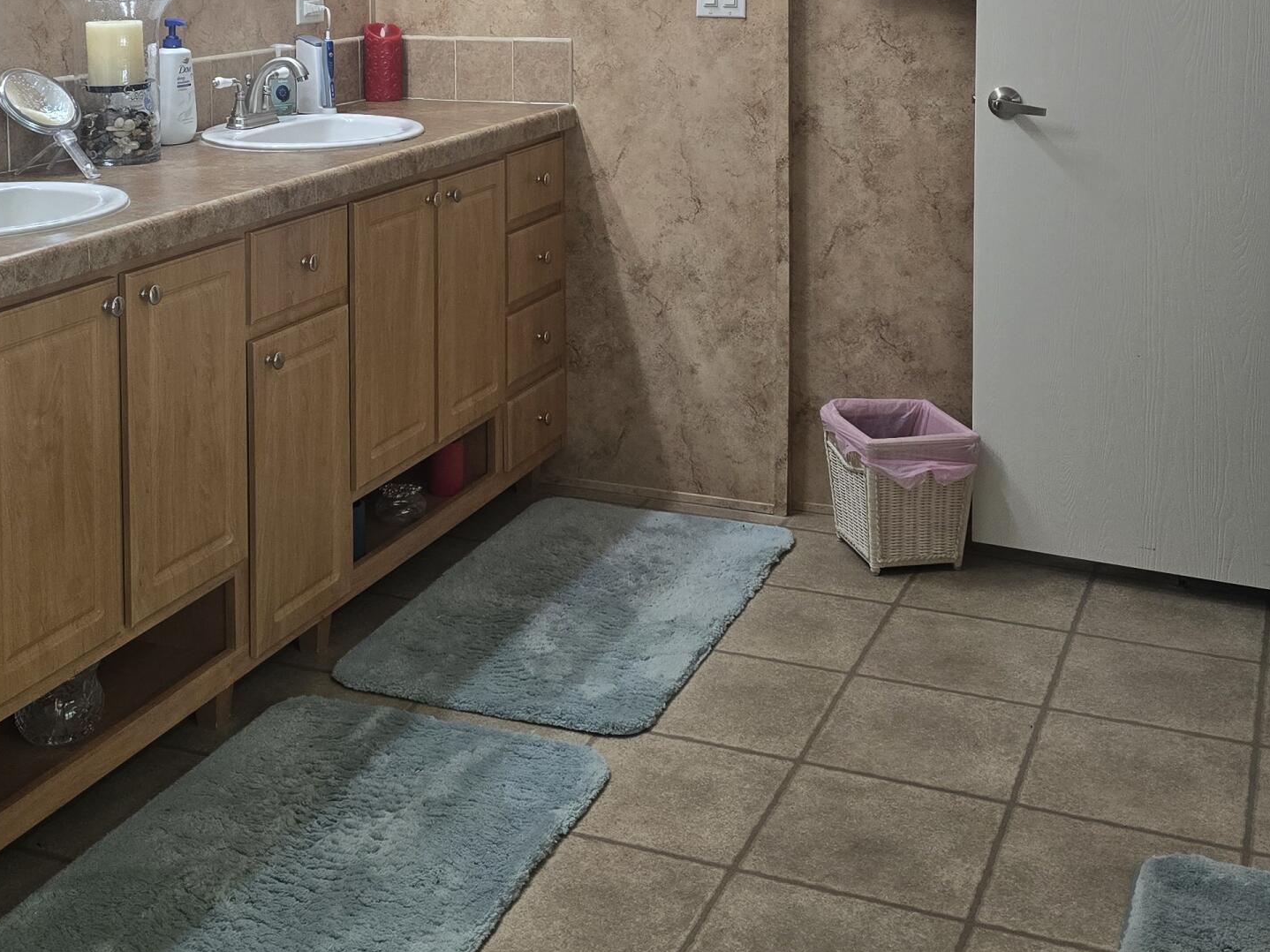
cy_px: 33
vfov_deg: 28.6
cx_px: 593
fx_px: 1761
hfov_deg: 39.6
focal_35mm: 48
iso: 125
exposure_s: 1/120
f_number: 1.7
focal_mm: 6.3
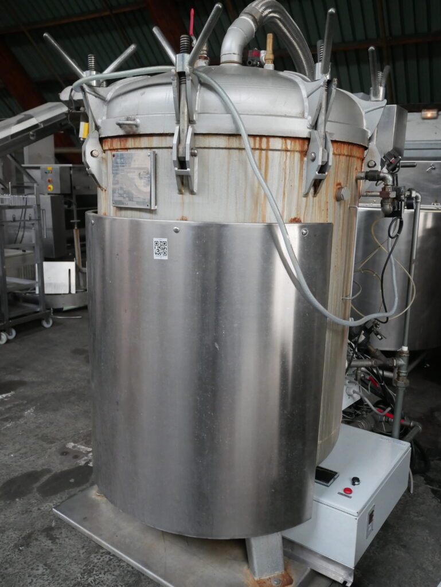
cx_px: 220
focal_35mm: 30
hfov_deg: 46.8
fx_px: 509
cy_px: 294
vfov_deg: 59.9
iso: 2500
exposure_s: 1/60
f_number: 3.8
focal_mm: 15
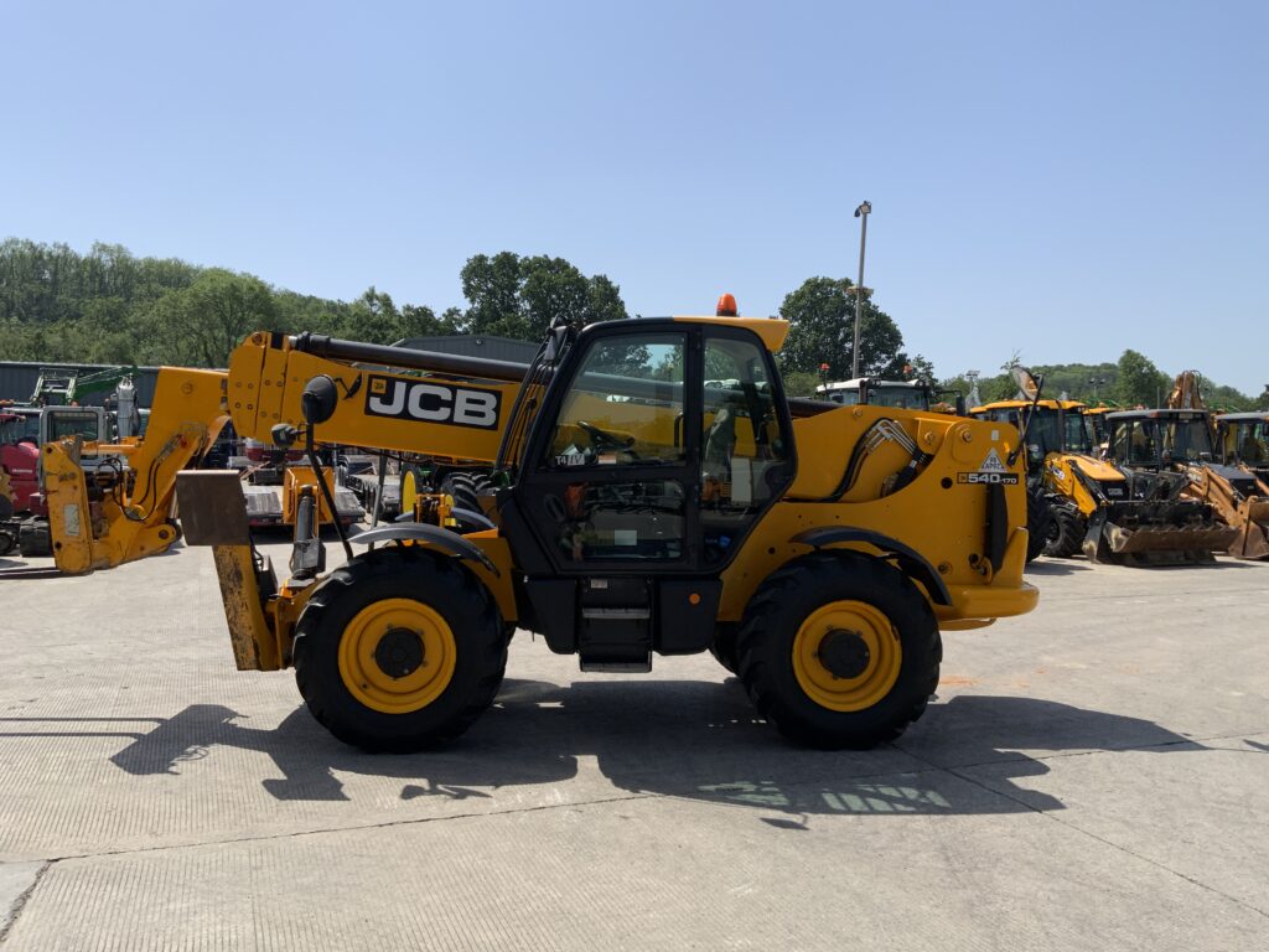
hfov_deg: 61.7
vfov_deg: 48.2
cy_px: 476
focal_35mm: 29
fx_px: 1063
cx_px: 634
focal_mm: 3
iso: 16
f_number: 1.8
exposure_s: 1/2058
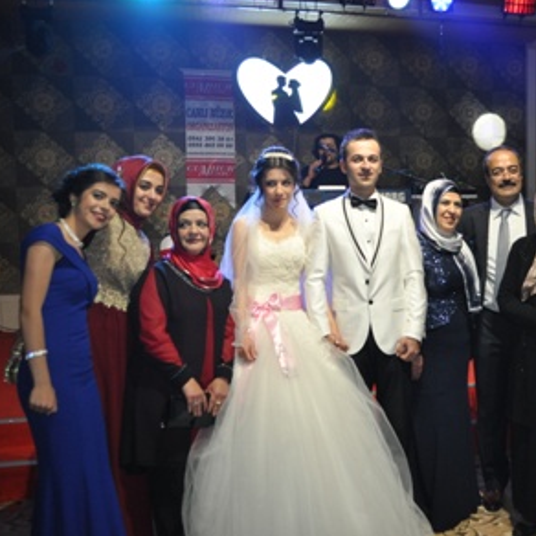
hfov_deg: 38.3
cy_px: 264
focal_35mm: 43
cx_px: 391
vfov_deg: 39.2
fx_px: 753
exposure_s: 1/80
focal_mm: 22
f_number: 3.8
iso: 800
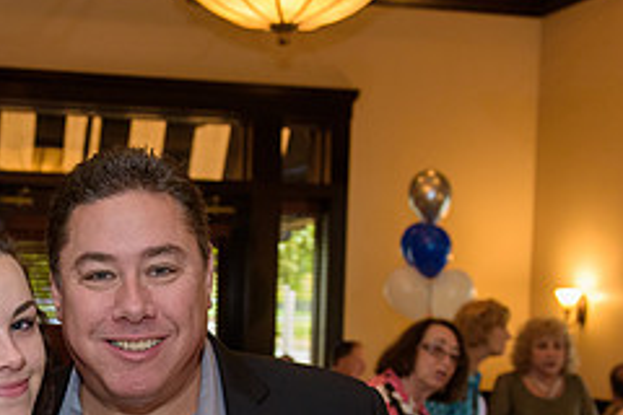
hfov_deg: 28.0
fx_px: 1211
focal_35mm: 70
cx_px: 88
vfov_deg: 19.1
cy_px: 380
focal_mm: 29
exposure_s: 1/125
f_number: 3.2
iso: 1600
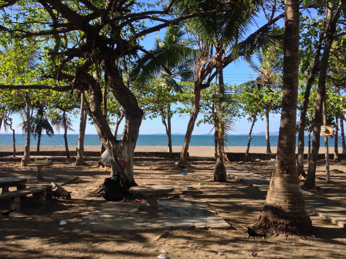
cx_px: 173
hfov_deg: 52.6
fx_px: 350
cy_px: 130
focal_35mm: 35
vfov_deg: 40.7
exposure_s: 1/708
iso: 50
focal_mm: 4.28
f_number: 2.4
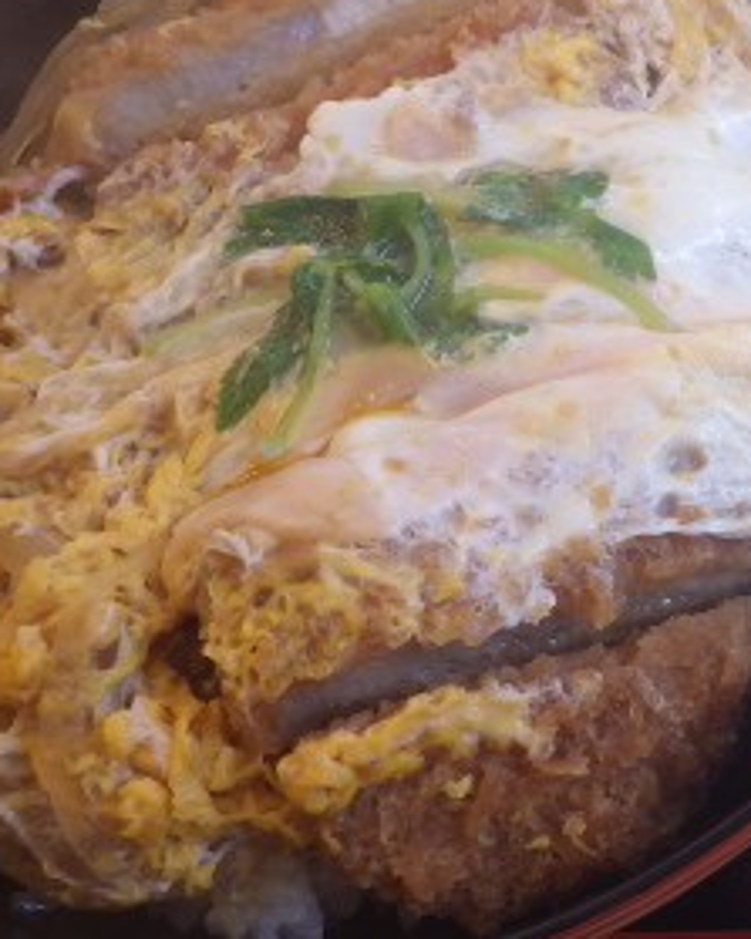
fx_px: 1557
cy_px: 380
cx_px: 855
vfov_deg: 33.5
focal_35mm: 56
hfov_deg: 25.0
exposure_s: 1/60
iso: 125
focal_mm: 4.5
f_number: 2.8
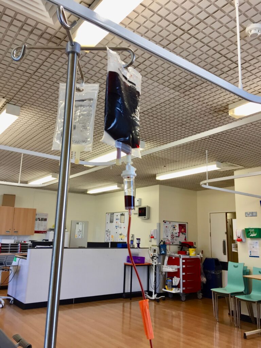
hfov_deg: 48.2
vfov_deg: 61.7
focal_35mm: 29
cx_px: 130
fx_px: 292
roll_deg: -2.7
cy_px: 174
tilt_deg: +14.0
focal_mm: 4.15
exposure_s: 1/33
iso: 32
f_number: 2.2
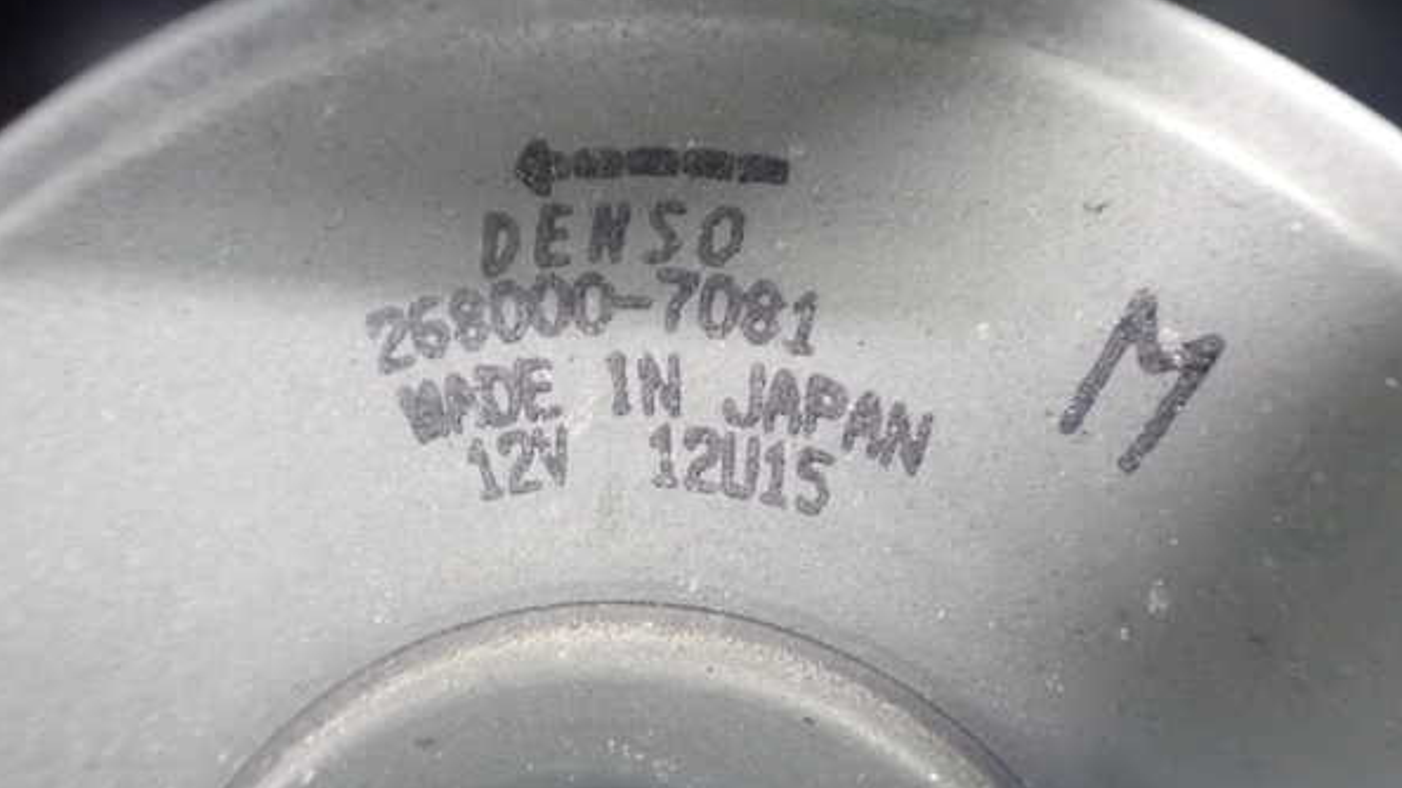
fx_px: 1227
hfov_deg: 59.5
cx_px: 696
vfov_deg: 35.6
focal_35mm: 33
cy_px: 342
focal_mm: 5.4
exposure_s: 1/20
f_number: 2.3
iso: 1600
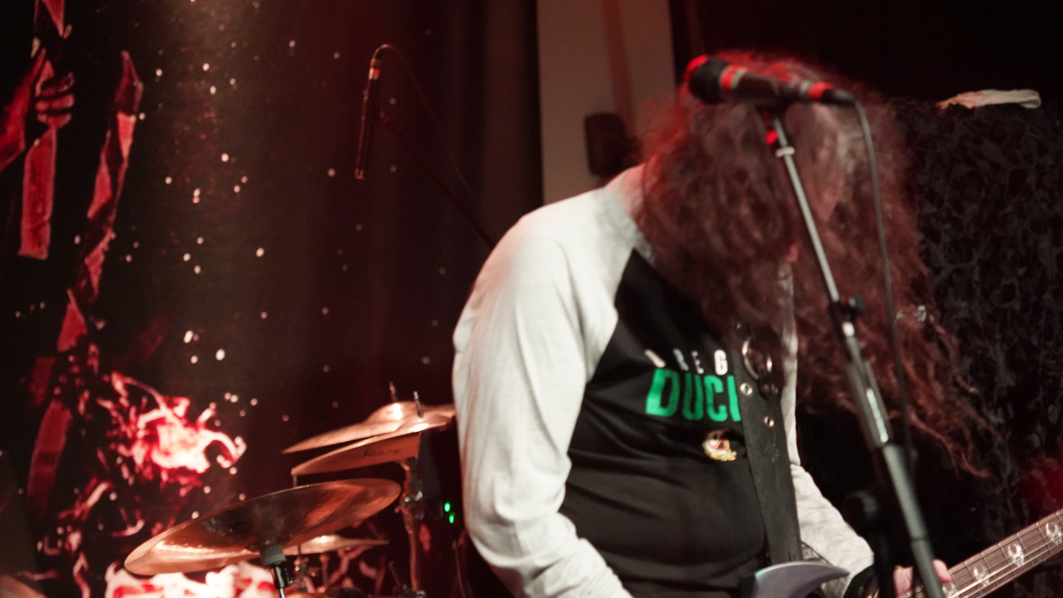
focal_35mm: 111
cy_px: 332
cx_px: 528
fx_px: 3129
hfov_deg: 19.3
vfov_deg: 10.9
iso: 12800
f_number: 4
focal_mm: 105
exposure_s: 1/50
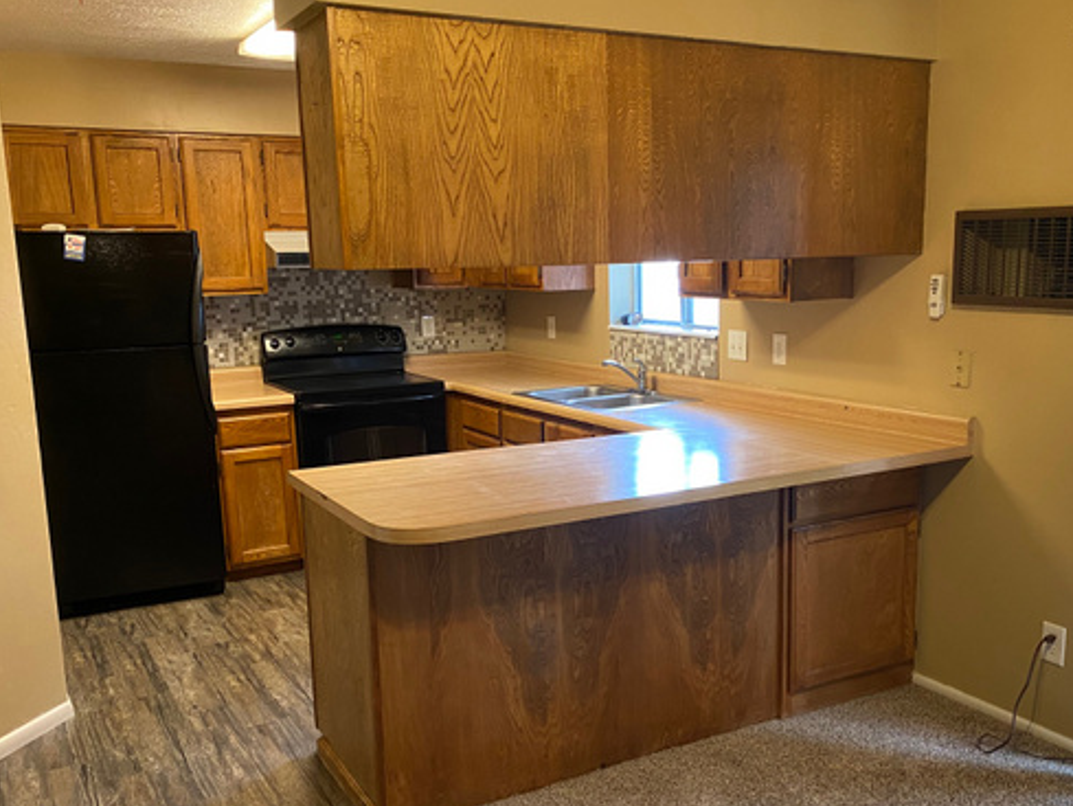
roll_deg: +0.9
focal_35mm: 34
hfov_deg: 53.8
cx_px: 608
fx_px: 1054
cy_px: 470
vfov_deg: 41.7
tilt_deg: -12.0
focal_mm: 4.25
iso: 400
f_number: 1.8
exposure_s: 1/60
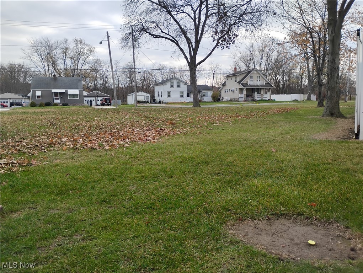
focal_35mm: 28
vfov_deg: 49.8
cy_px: 136
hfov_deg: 63.4
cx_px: 182
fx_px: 294
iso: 100
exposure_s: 1/504
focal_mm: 4.26
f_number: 1.8
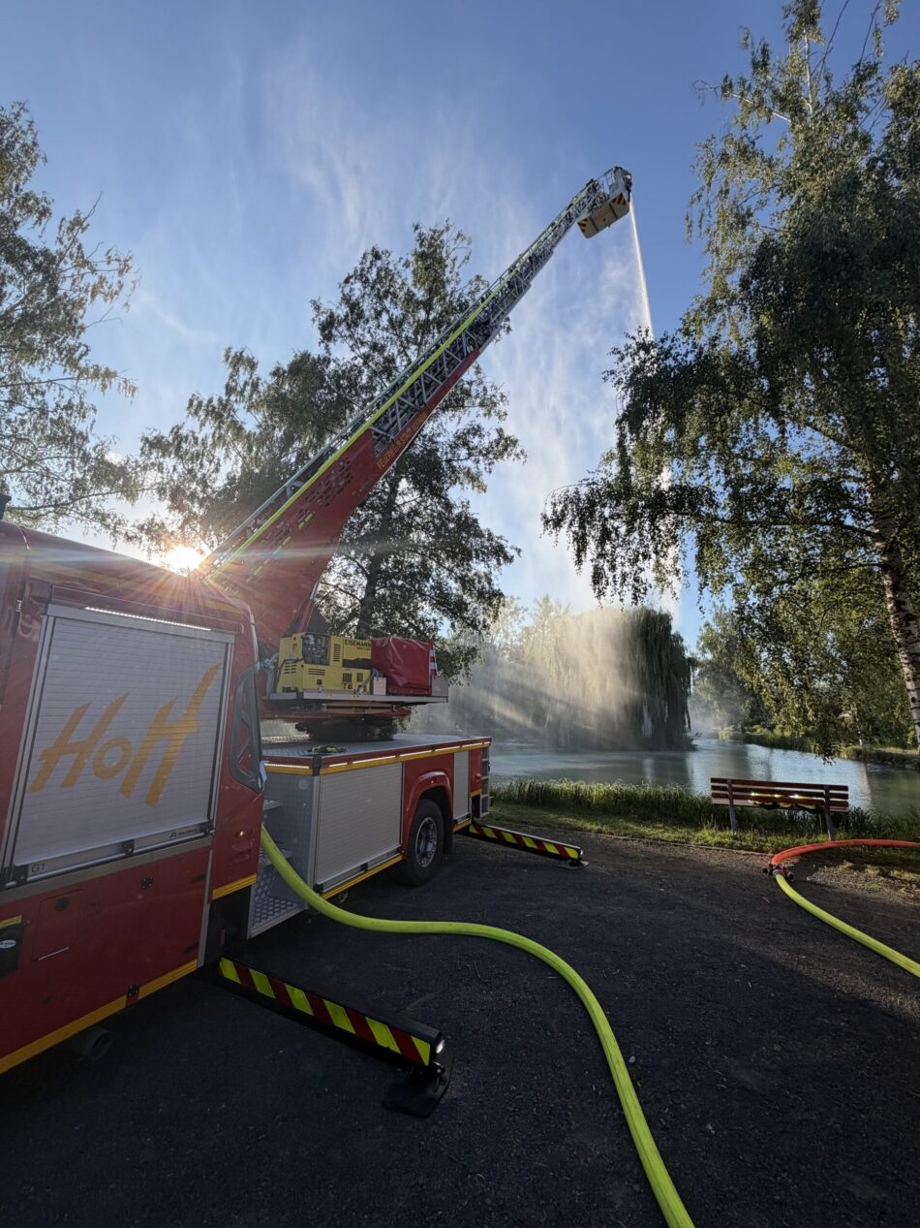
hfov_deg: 85.7
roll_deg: -1.7
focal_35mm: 14
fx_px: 496
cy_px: 614
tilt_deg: +12.1
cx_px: 460
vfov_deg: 102.1
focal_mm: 2.22
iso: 40
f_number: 2.2
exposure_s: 1/770
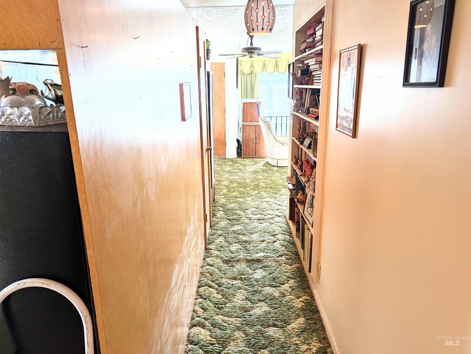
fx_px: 327
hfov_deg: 71.5
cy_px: 177
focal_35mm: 24
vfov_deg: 56.9
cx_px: 236
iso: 18
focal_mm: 6.9
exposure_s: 1/181
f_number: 1.68
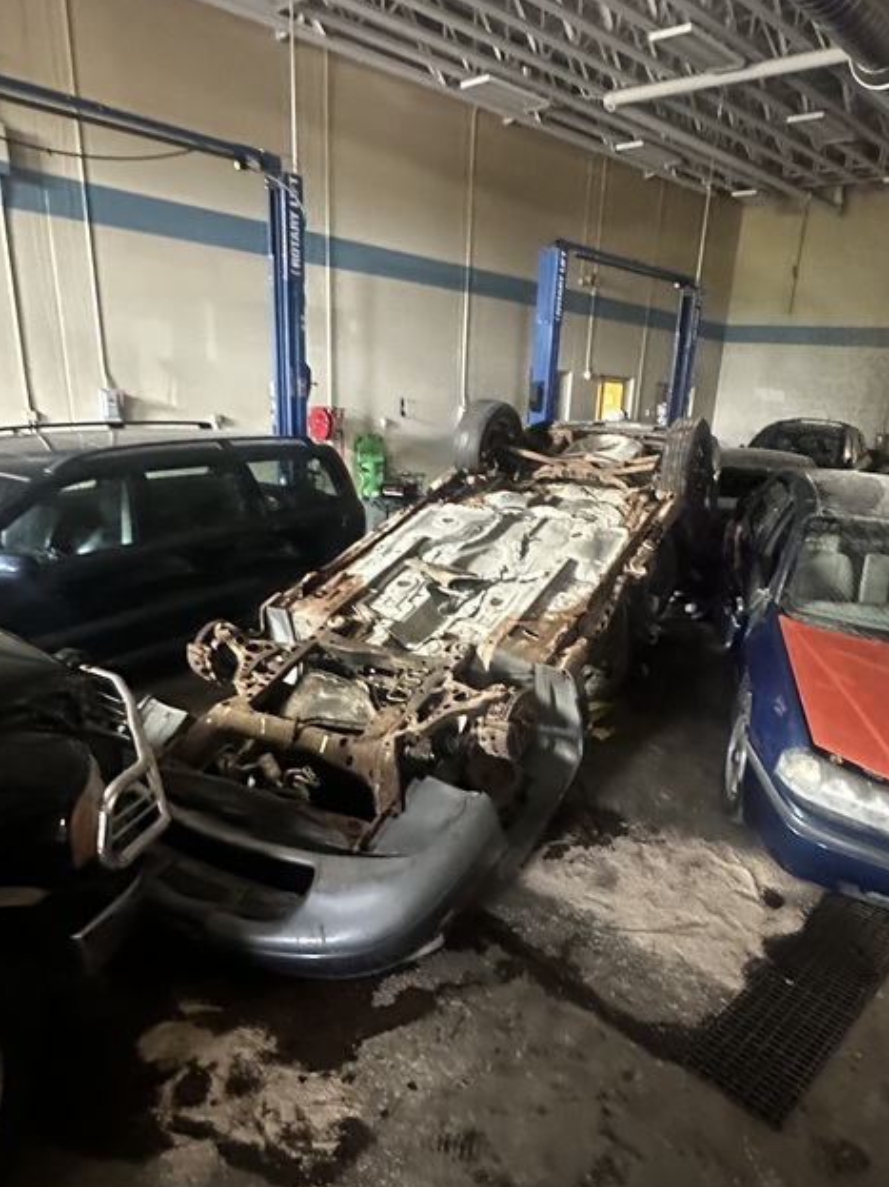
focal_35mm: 23
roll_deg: -7.0
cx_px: 539
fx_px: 788
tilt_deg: -23.3
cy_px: 663
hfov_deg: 58.3
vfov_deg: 73.7
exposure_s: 1/37
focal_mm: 2.22
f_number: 2.2
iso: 1600
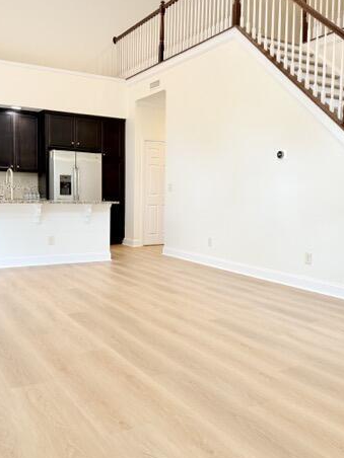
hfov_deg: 41.8
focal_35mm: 34
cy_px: 221
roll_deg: -0.6
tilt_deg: -3.1
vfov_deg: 53.9
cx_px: 184
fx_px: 451
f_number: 1.78
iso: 200
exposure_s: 1/120
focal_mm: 6.76
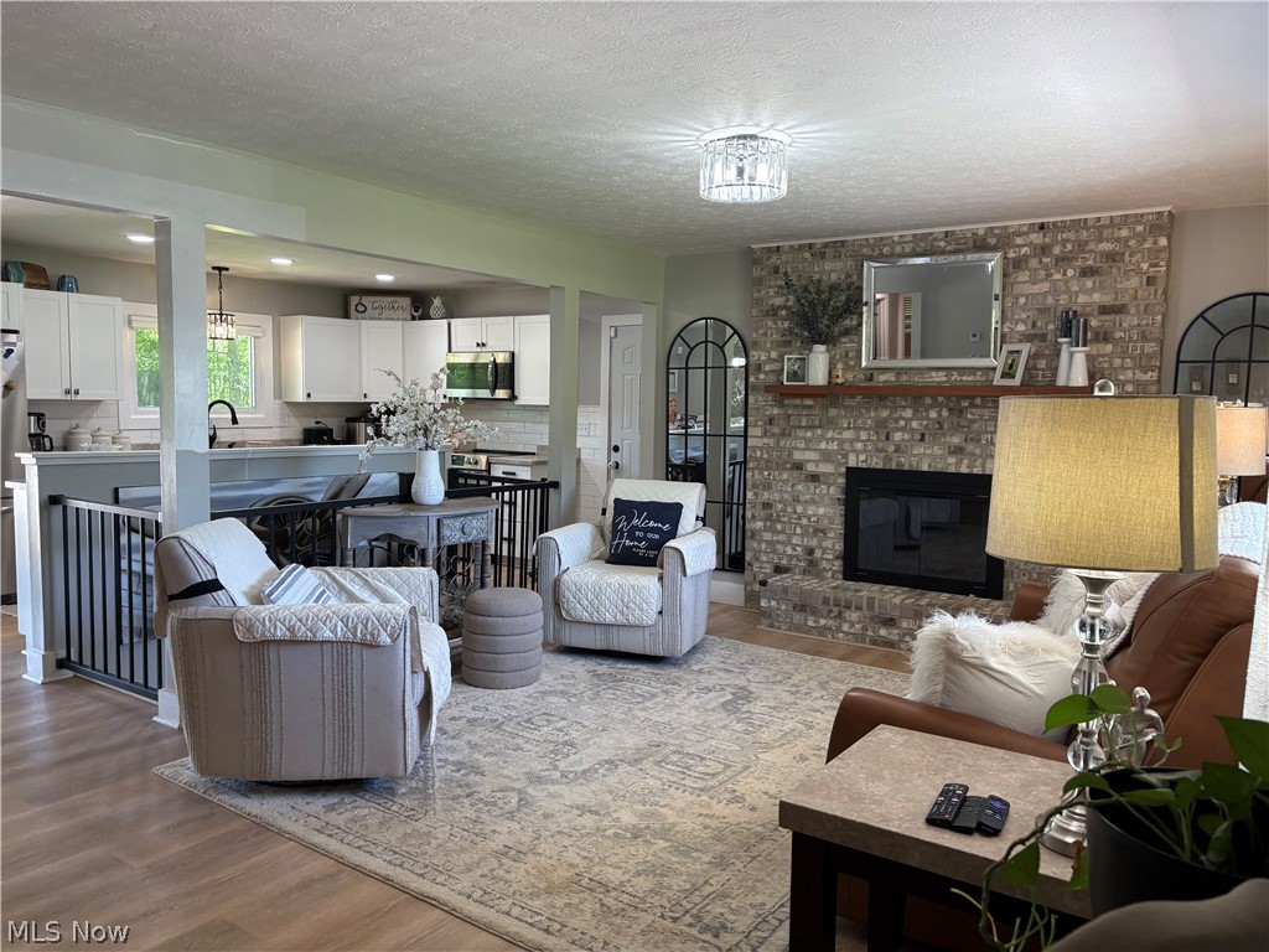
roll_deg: -0.6
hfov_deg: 67.3
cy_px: 476
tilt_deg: -6.7
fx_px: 953
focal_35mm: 26
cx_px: 634
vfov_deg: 53.1
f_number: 1.6
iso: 100
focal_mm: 5.96
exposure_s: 1/120
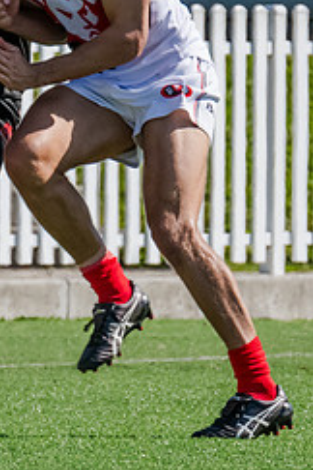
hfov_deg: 0.8
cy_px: 147
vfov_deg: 1.2
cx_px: -82
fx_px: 21817
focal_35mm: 1673
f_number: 11
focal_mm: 420
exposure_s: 1/1600
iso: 800
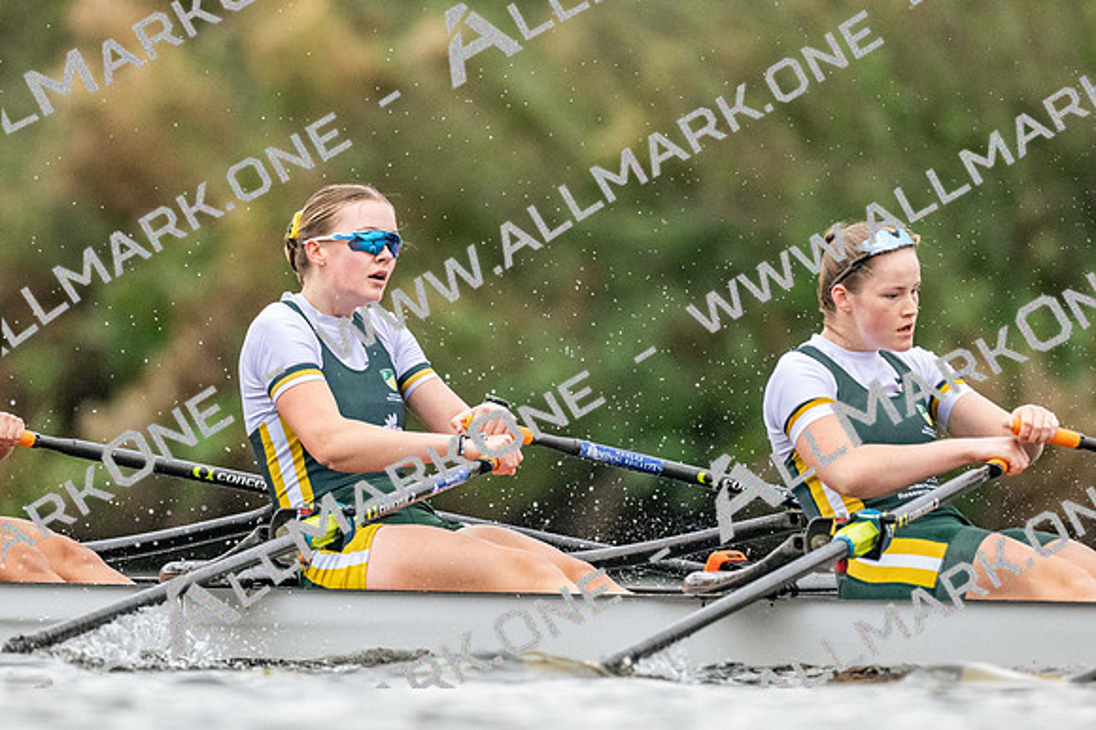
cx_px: 548
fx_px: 27383
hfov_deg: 2.3
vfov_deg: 1.5
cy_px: 365
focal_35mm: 900
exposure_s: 1/2500
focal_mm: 600
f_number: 4
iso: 5000
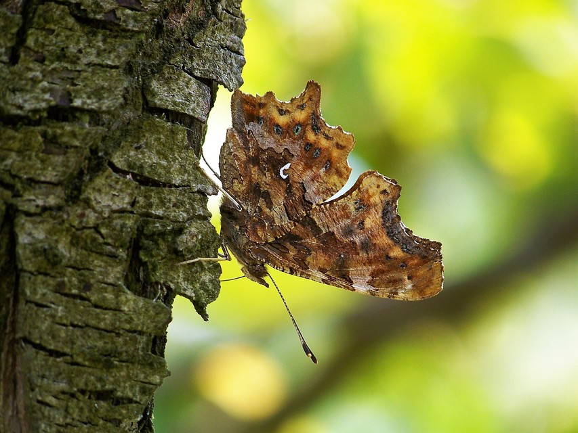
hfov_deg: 4.6
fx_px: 7214
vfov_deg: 3.4
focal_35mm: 432
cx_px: 289
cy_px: 216
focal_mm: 70.2
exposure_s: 1/100
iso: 64
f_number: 4.8
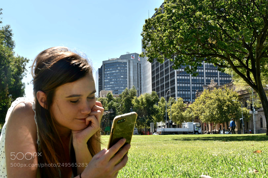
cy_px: 89
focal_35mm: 44
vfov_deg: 30.9
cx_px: 134
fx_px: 324
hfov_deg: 45.0
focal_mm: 29
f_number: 16
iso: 100
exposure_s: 1/50
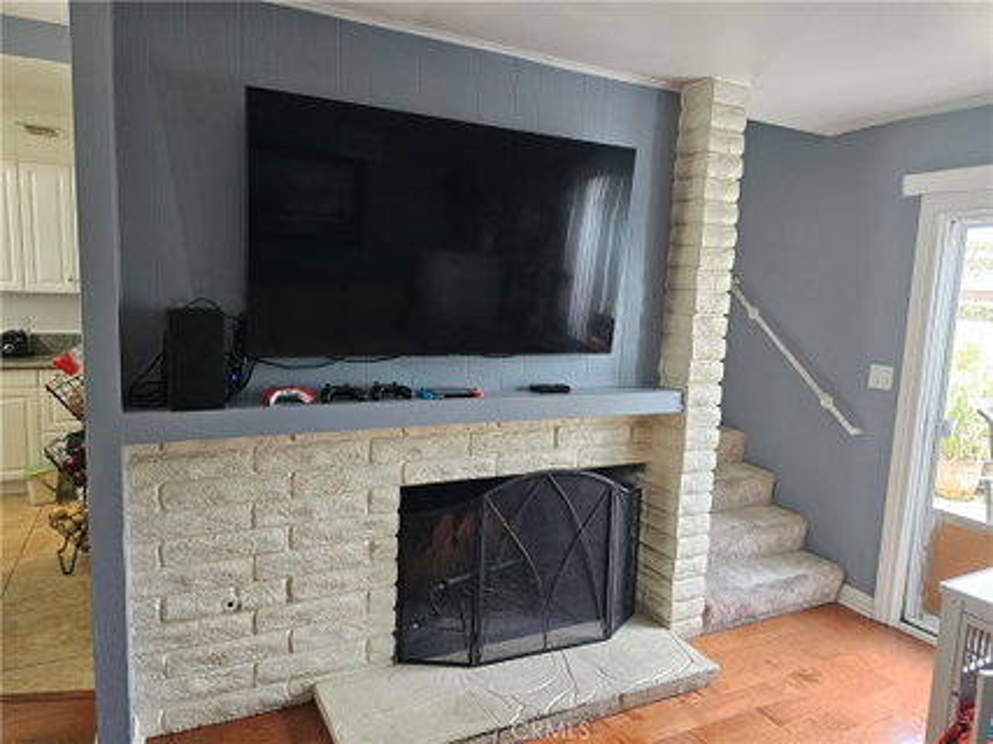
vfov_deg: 58.9
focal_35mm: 23
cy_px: 372
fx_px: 660
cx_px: 496
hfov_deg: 73.9
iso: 800
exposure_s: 1/120
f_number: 1.7
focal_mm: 6.3
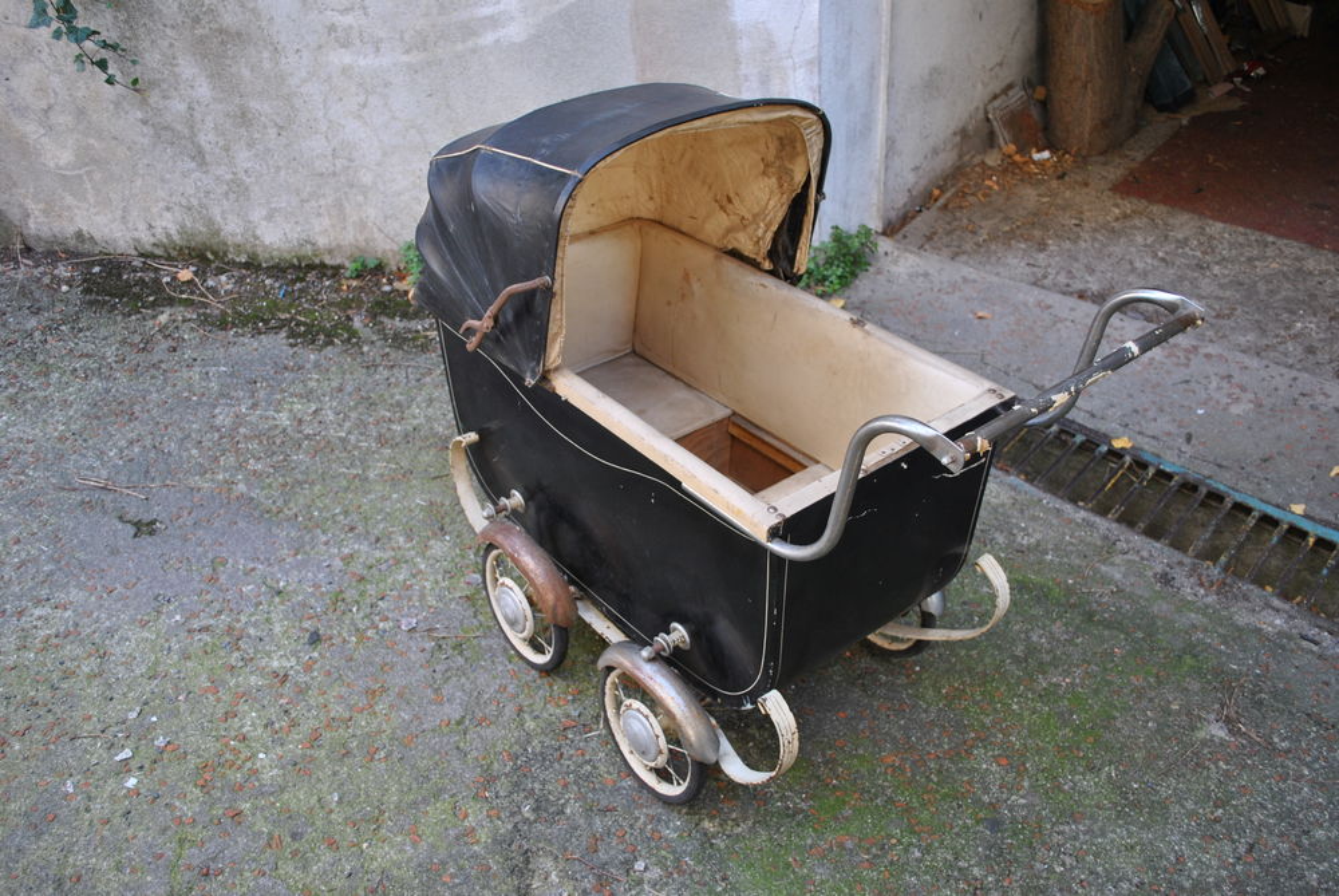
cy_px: 448
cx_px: 670
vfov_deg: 43.7
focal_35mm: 30
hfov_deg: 61.9
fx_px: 1117
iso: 200
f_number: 3.8
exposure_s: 1/50
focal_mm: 20
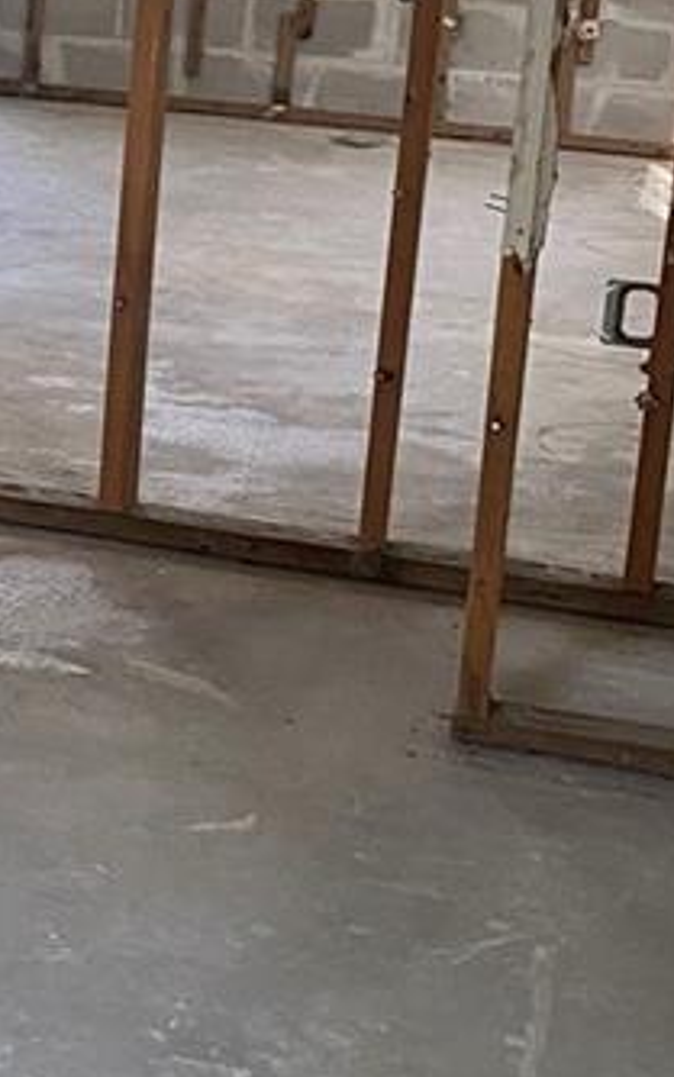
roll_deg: -1.5
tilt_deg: -9.2
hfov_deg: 12.0
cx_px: -593
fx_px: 2907
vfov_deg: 20.7
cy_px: 190
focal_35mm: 99
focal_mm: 4.25
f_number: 1.8
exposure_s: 1/80
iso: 125
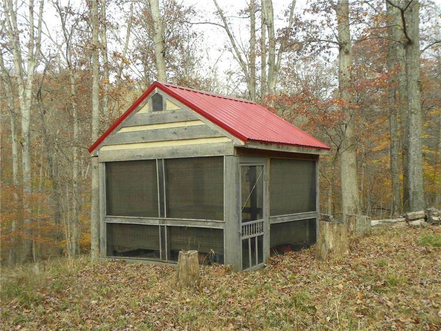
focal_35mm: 41
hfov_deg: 45.8
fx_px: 522
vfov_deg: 35.1
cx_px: 220
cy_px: 166
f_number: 4
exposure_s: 1/105
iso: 64
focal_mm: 7.3
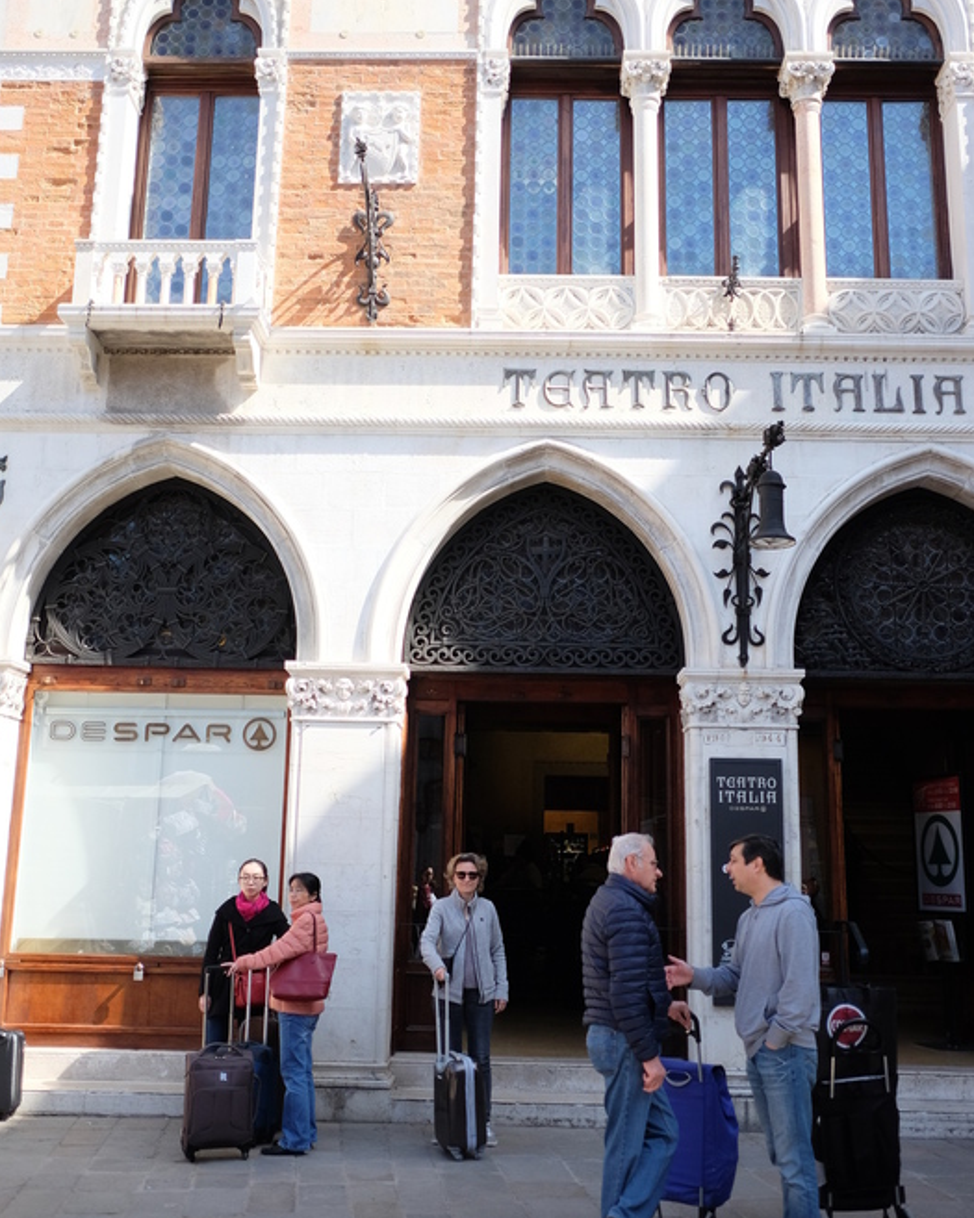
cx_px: 485
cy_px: 534
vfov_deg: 45.7
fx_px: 1442
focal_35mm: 40
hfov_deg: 37.3
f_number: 2
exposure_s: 1/2500
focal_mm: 23
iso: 400
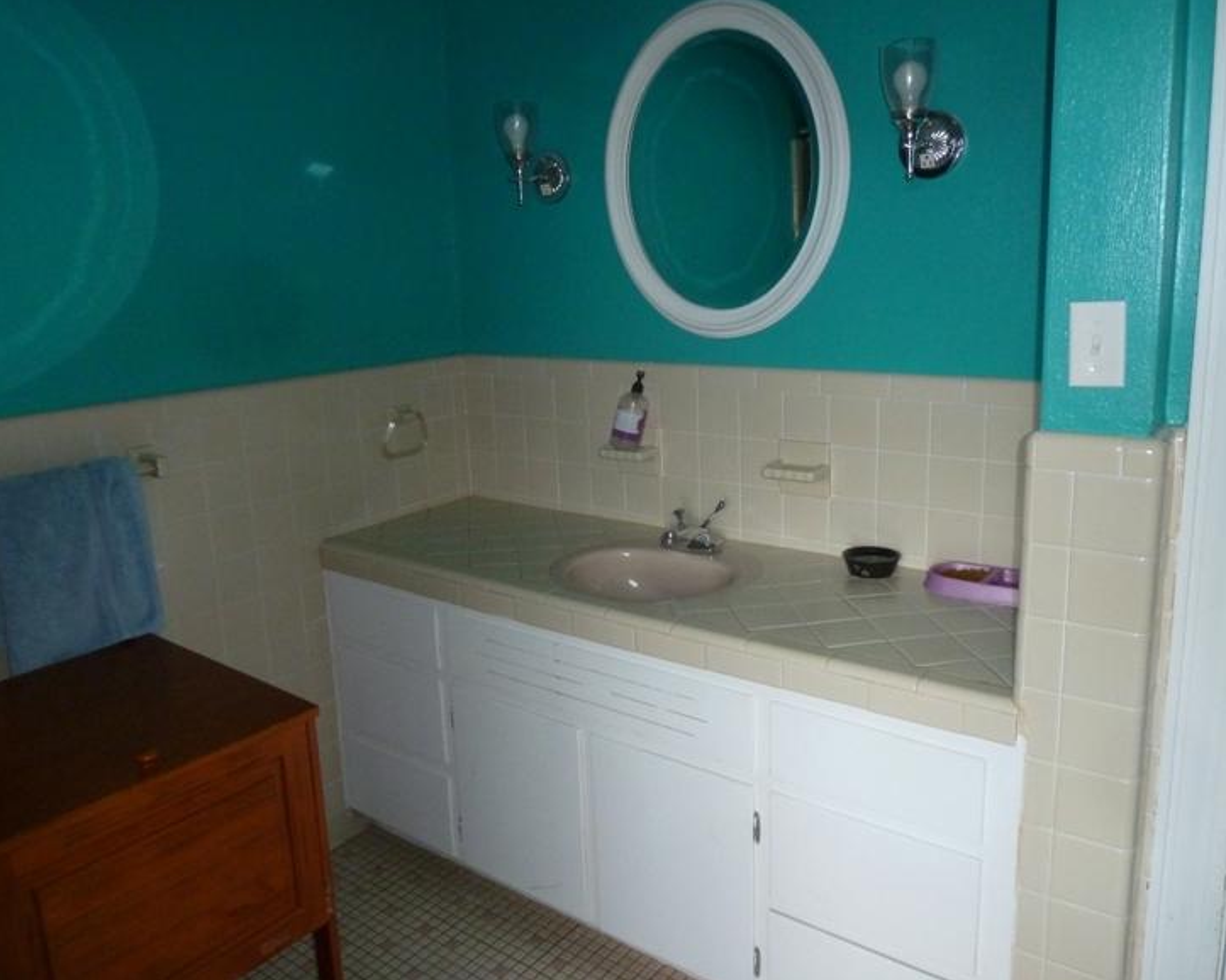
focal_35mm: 27
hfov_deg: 64.1
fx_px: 979
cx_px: 590
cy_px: 476
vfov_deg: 53.2
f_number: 3.3
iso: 320
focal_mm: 4.1
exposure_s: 1/30
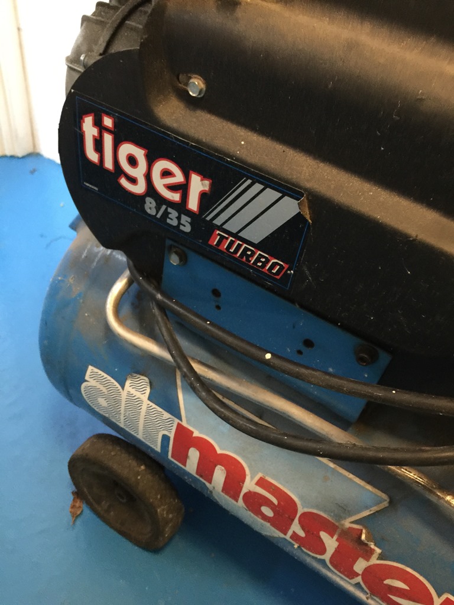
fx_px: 507
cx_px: 227
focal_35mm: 29
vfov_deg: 61.7
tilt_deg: -42.4
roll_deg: -6.6
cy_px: 302
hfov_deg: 48.2
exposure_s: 1/4
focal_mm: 4.15
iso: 100
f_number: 2.2
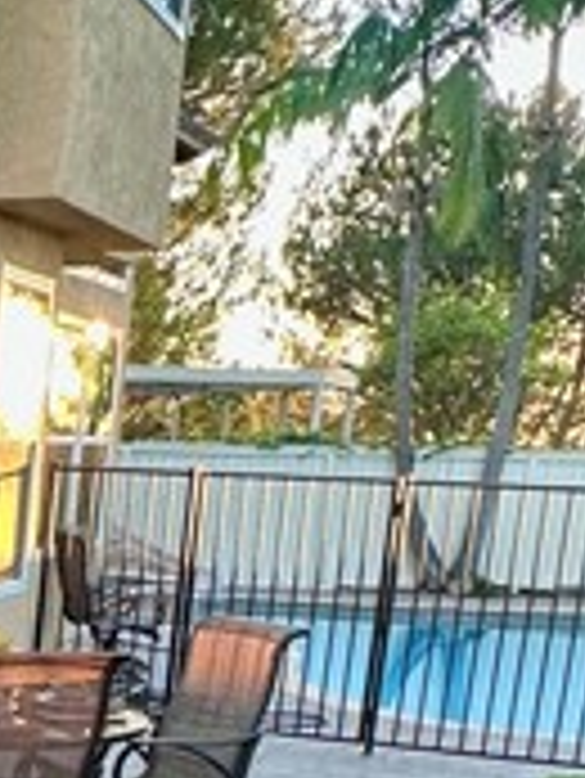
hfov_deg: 15.4
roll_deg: -2.6
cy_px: 899
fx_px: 1868
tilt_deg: -15.1
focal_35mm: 83
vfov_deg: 22.0
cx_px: -454
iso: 100
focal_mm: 2.22
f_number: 2.2
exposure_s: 1/99
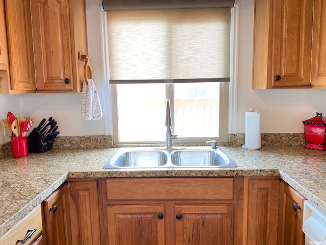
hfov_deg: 67.3
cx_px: 163
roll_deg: +1.2
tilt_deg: -8.3
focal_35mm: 26
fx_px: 245
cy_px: 122
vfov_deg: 53.1
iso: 125
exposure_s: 1/60
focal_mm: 4.25
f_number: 1.8
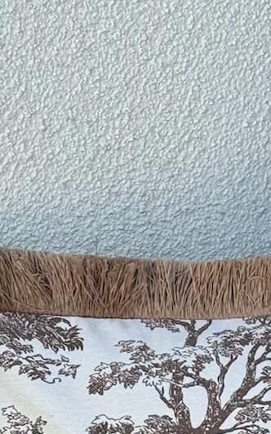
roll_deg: +2.1
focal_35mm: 196
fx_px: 2319
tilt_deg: -18.7
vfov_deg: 10.4
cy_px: 582
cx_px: 353
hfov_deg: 6.6
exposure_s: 1/1597
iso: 64
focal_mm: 6.76
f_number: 1.78
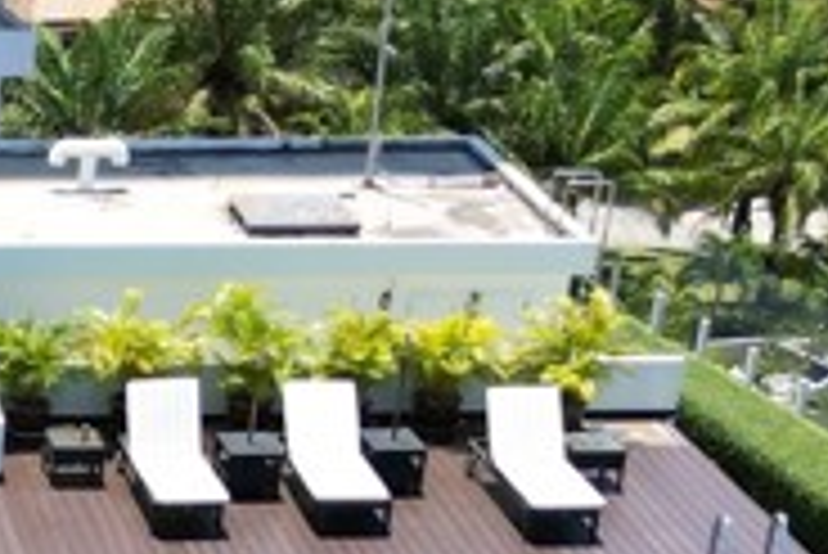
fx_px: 3084
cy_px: 874
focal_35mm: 134
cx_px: -439
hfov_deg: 14.2
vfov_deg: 9.9
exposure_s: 1/1500
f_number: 1.7
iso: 100
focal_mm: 6.72
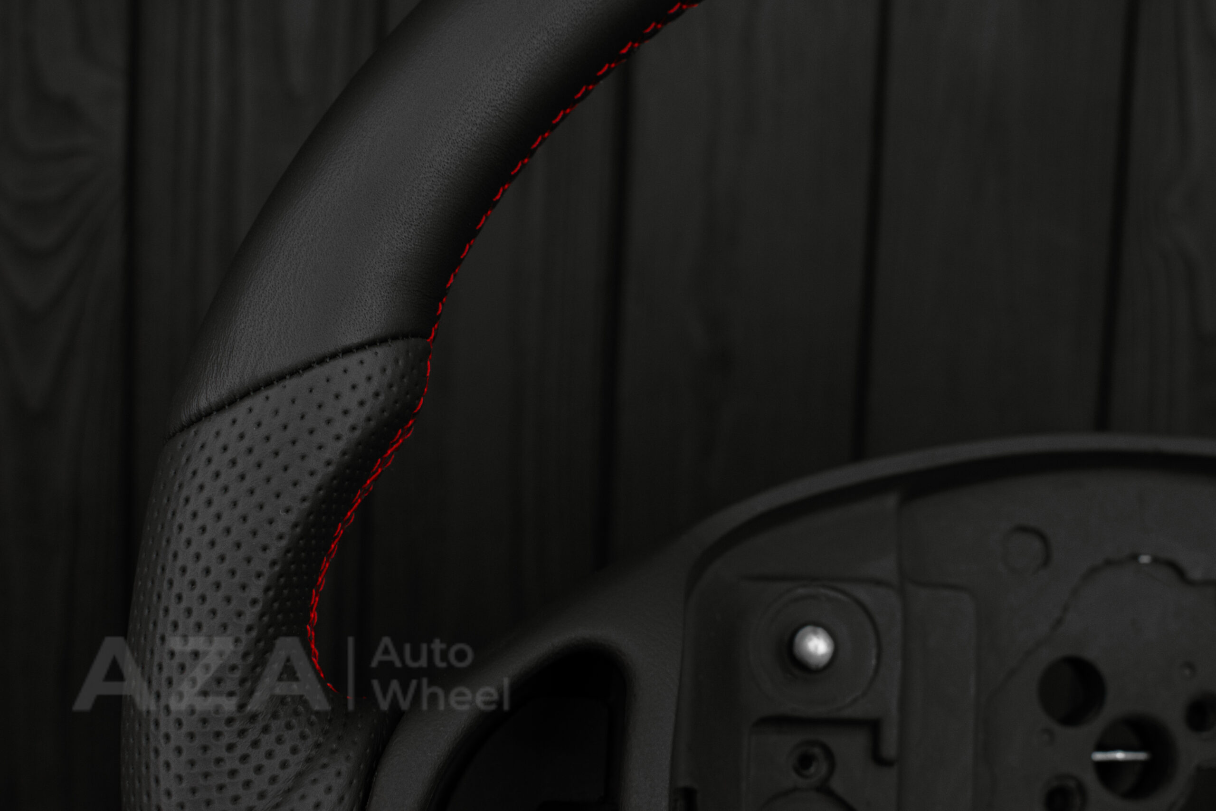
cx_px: 608
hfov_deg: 37.8
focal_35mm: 52
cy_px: 406
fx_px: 1773
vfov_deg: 25.8
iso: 500
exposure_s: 1/125
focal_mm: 35
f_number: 6.3
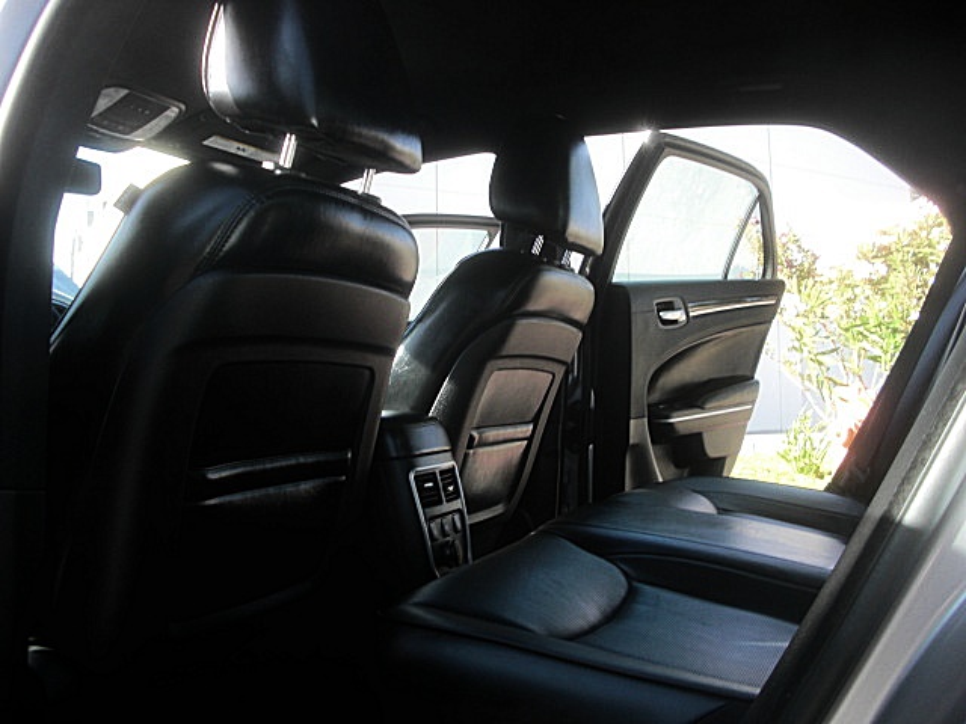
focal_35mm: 36
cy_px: 362
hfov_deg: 51.4
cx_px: 483
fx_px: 1005
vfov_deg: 39.7
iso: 50
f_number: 2.8
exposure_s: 1/100
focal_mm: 6.3
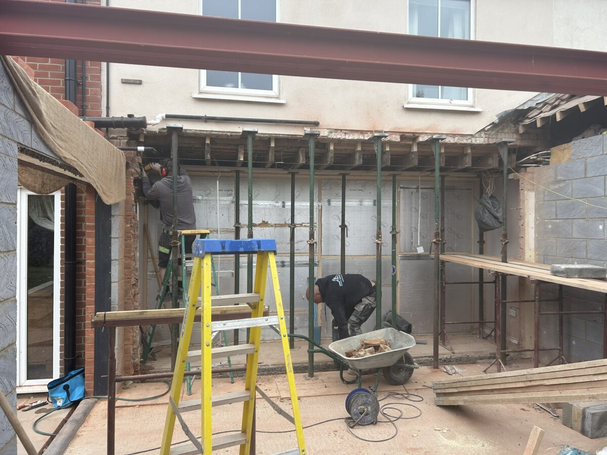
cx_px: 304
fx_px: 456
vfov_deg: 53.1
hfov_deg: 67.3
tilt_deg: -1.1
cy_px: 228
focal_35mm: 26
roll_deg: -0.5
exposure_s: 1/1112
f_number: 1.5
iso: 50
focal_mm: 5.7
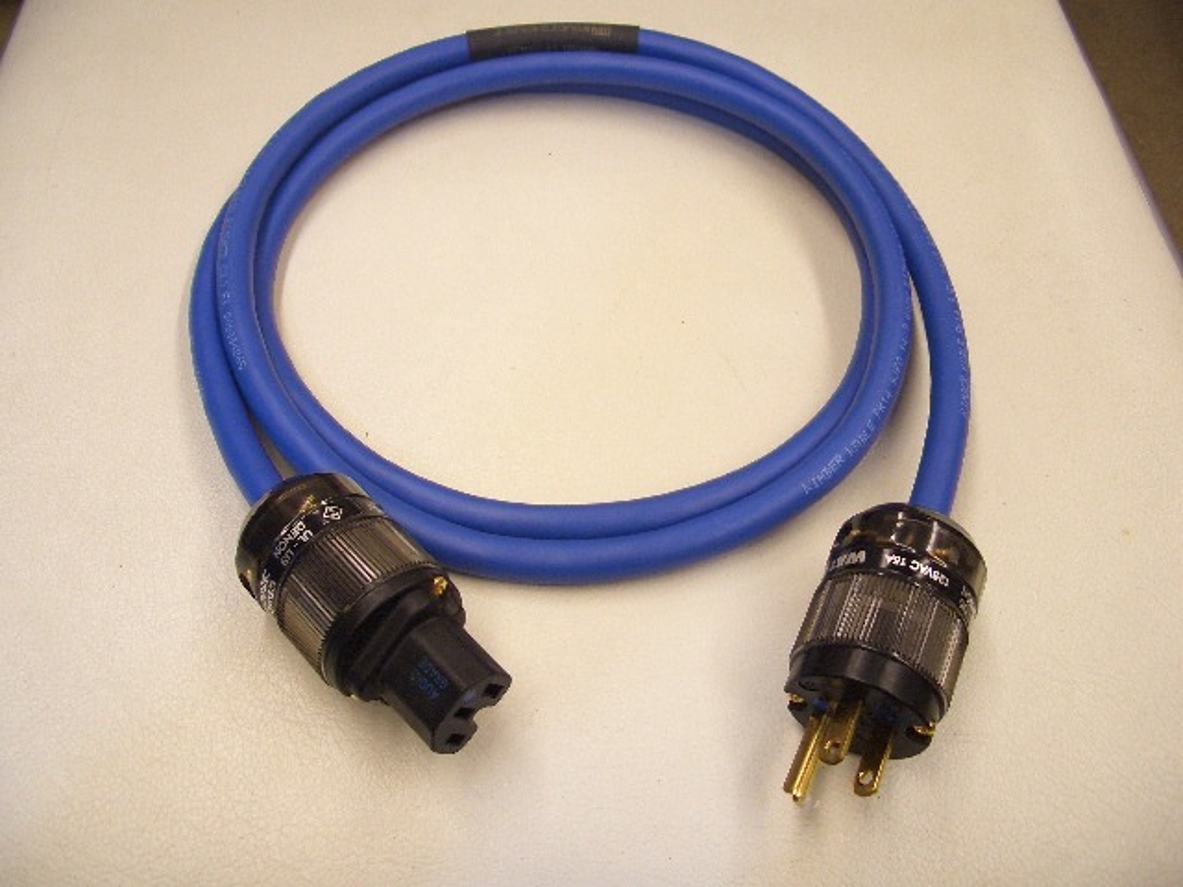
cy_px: 444
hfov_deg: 52.6
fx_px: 1196
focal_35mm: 35
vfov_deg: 40.7
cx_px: 592
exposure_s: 1/40
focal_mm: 5.8
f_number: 2.6
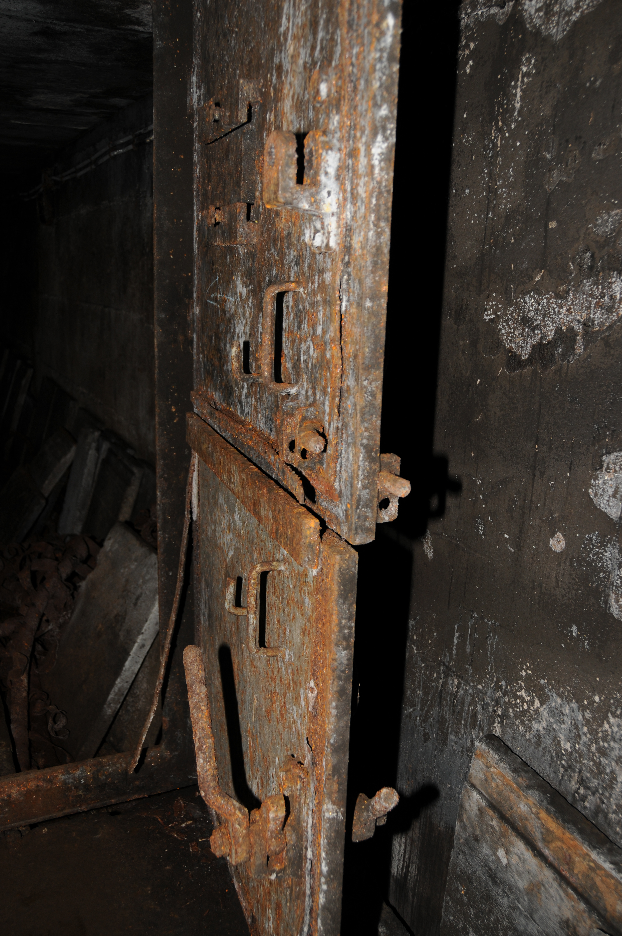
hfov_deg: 43.5
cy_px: 468
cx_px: 311
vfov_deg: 62.0
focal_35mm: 30
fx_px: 779
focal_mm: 20
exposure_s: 1/60
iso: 200
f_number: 3.5
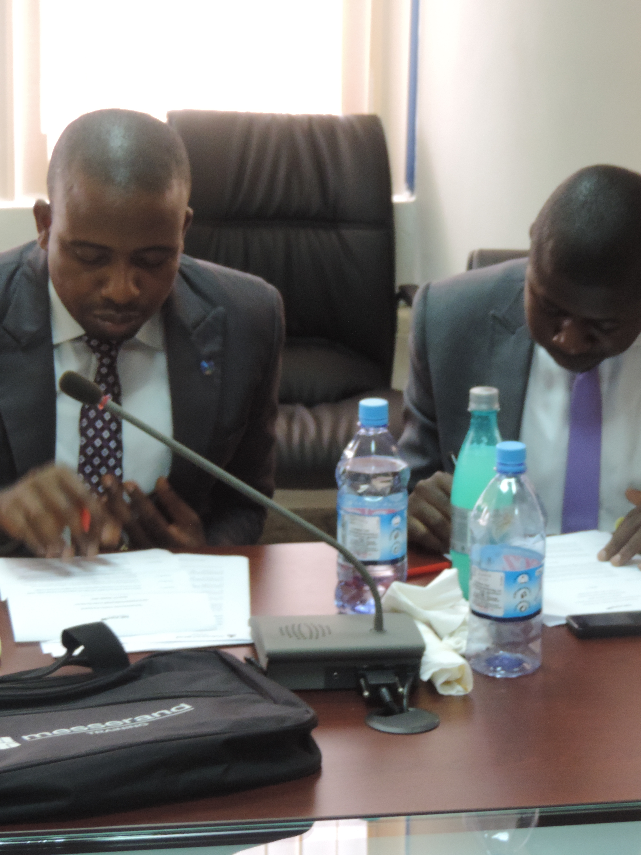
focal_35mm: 101
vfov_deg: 19.4
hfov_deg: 14.6
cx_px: 340
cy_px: 430
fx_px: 2494
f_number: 3.9
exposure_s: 1/25
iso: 560
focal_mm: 13.3
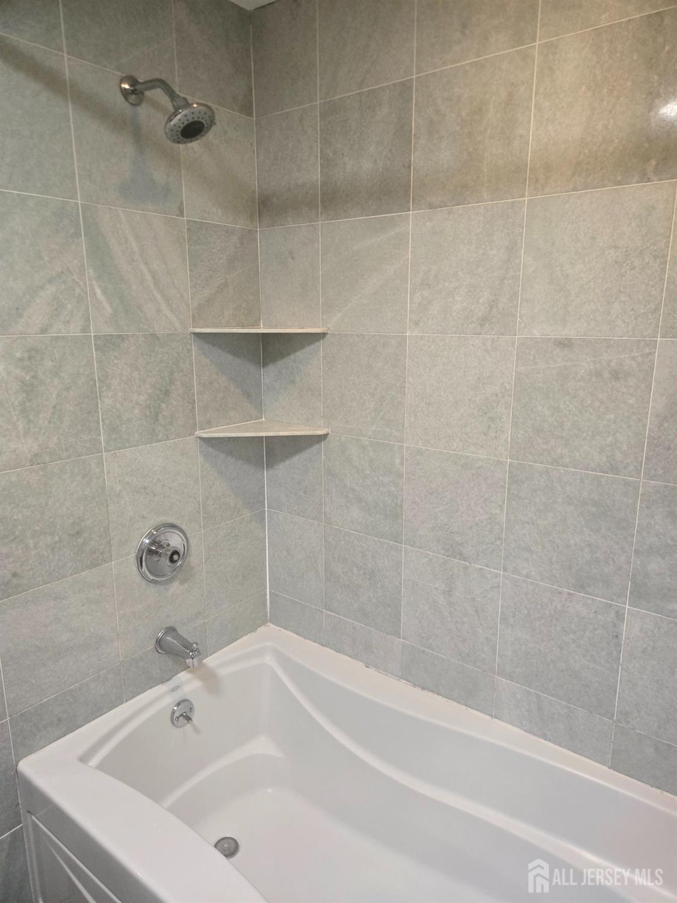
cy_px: 452
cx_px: 338
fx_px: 600
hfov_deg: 58.9
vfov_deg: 73.9
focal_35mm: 23
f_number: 1.8
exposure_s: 1/120
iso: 400
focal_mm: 5.4
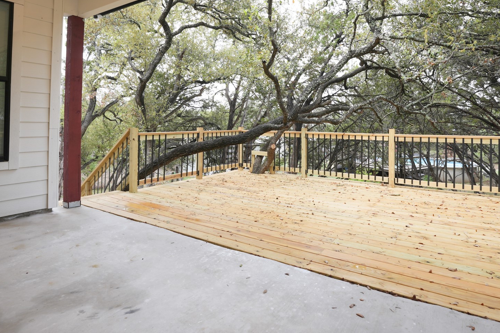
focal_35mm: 21
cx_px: 284
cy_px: 120
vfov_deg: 58.5
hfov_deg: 80.8
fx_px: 292
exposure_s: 1/160
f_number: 4
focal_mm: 14
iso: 100
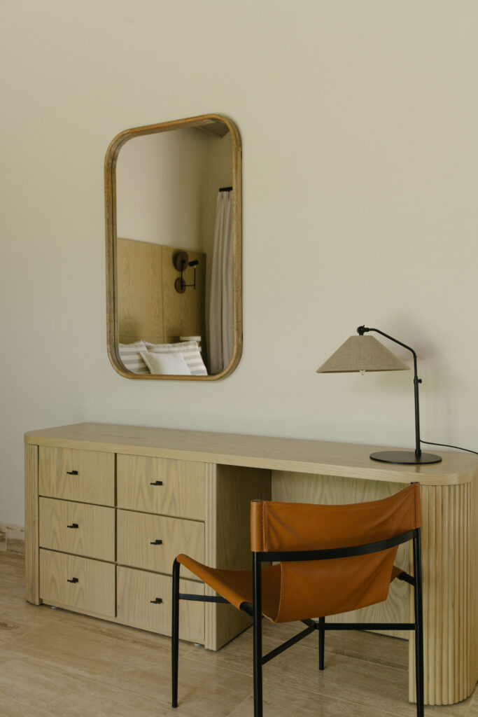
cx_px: 239
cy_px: 358
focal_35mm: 34
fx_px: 677
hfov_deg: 38.9
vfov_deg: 55.8
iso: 400
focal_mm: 34
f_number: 6.3
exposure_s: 1/80
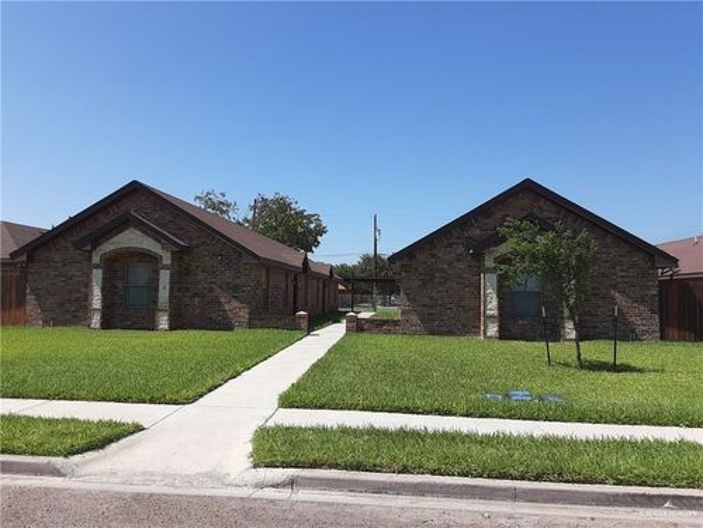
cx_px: 352
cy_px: 264
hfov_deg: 65.3
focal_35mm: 27
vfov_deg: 51.4
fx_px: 548
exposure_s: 1/1767
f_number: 1.9
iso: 40
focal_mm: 2.91
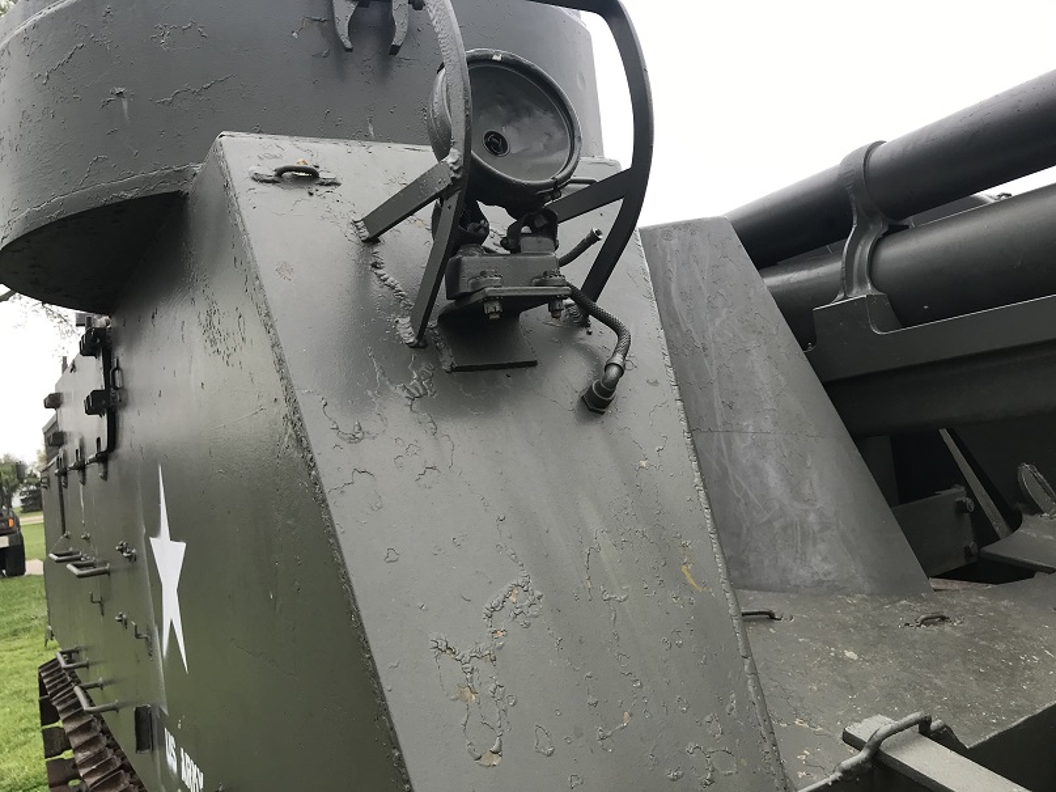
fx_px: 854
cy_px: 396
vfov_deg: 49.7
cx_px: 528
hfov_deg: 63.5
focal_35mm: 28
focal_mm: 3.99
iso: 20
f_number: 1.8
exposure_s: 1/660
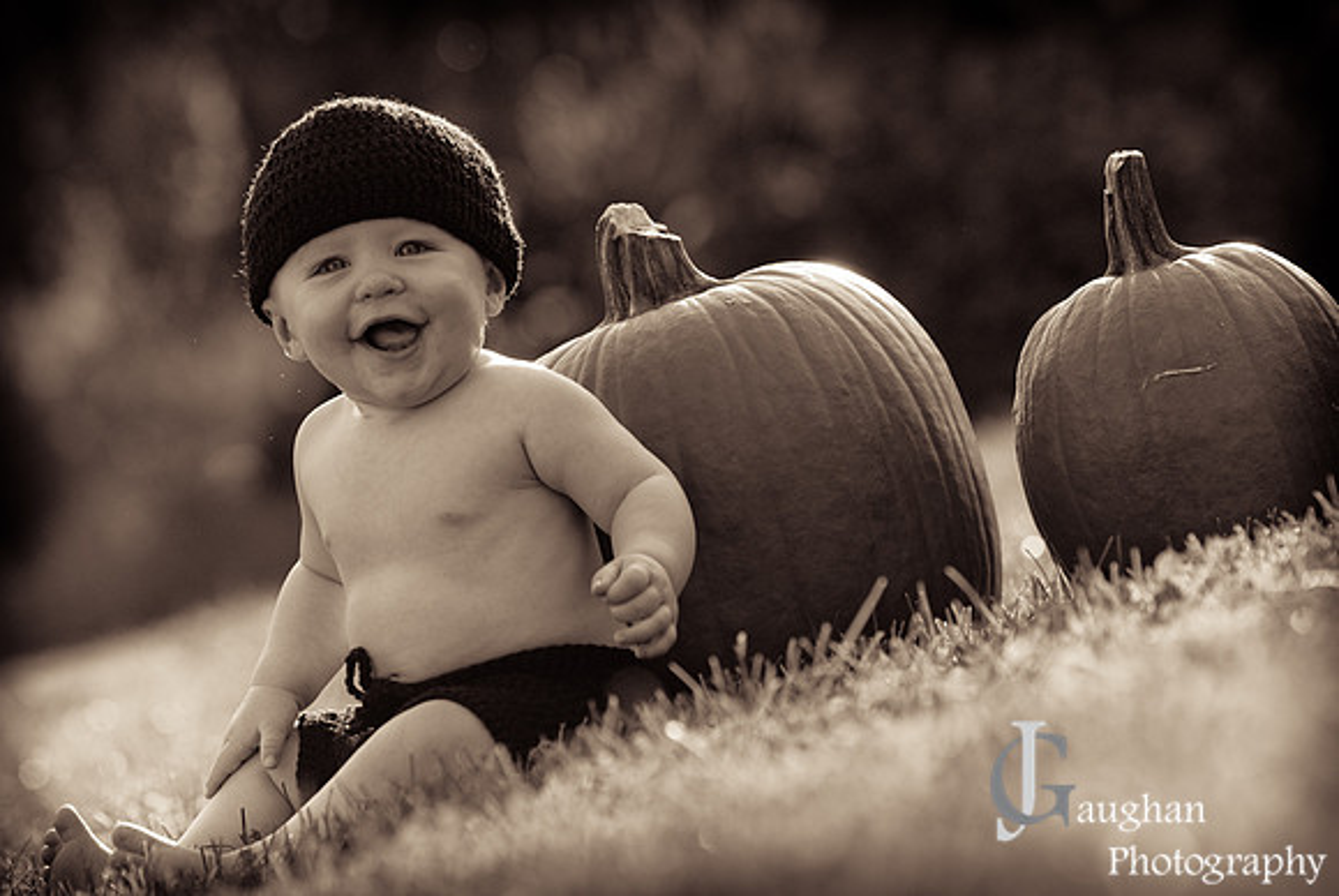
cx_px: 670
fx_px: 6981
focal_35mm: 188
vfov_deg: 7.3
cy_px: 448
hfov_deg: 11.0
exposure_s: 1/1000
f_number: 2.8
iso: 250
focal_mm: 125
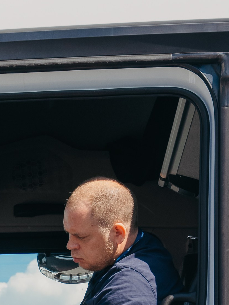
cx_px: -41
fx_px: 2187
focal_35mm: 248
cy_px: 272
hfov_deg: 6.0
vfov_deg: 8.0
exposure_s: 1/160
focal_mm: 70
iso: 160
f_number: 11
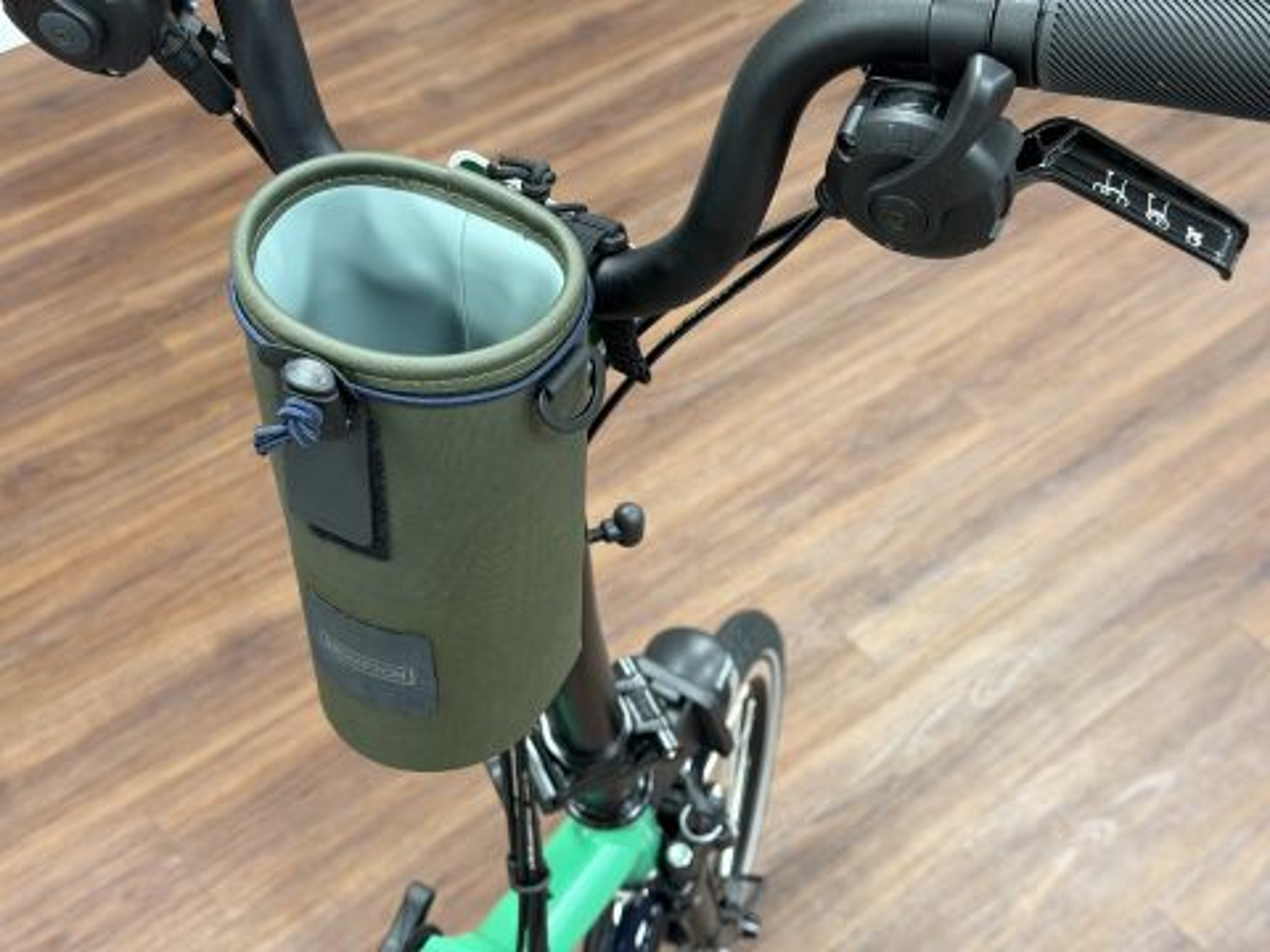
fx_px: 1761
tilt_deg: -46.5
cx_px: 635
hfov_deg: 39.7
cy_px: 476
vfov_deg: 30.3
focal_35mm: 48
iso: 250
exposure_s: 1/58
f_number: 1.78
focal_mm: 6.76
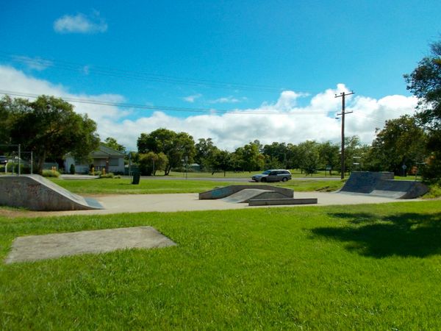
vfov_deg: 53.1
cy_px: 166
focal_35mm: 26
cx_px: 220
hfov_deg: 67.3
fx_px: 331
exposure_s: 1/250
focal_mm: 4.6
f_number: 8
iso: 80
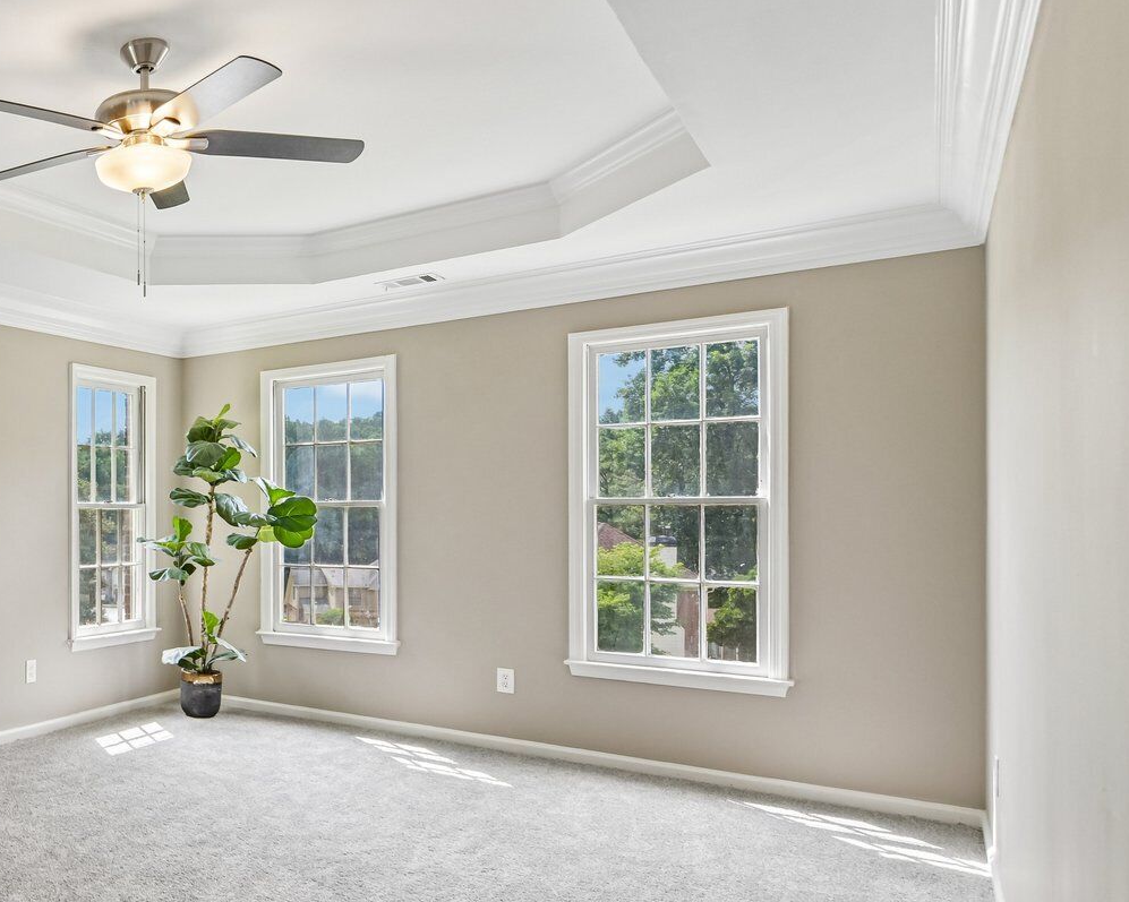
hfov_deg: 51.4
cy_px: 516
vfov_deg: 53.0
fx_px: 902
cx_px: 1
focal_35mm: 27
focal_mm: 14
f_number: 8
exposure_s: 1/100
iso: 400
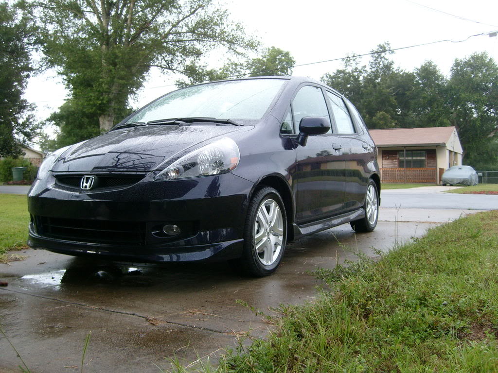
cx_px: 249
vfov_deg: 40.7
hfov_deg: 52.6
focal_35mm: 35
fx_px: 504
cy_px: 186
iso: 80
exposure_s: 1/125
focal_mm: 5.8
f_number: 2.8
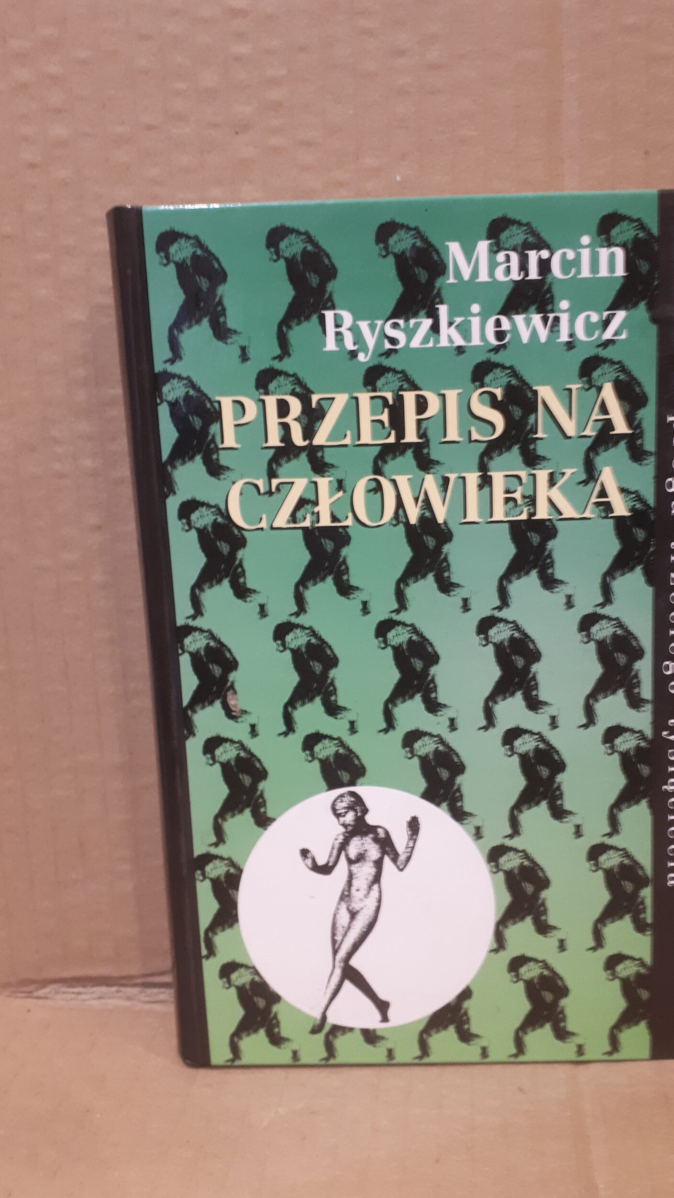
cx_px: 417
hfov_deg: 38.7
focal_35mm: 30
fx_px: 953
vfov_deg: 64.3
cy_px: 608
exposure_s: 1/15
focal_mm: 3.6
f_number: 1.9
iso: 200
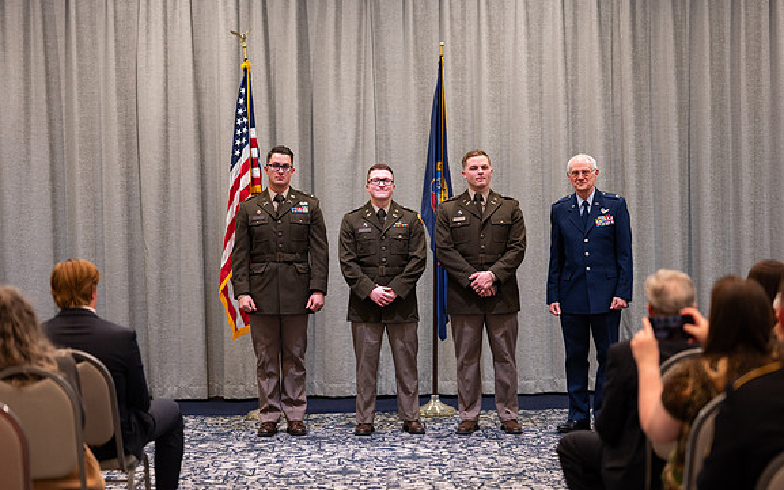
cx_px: 393
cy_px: 239
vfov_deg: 15.0
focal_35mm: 87
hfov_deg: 23.8
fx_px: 1859
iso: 1000
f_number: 1.8
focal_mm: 85
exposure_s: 1/200
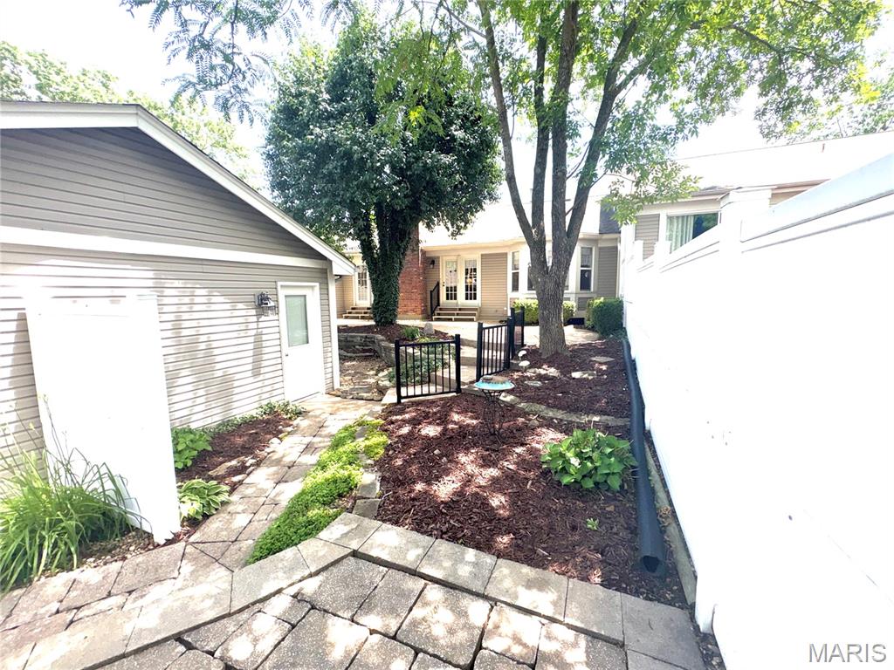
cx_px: 447
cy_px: 335
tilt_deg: -6.0
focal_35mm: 14
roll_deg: +2.0
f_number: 2.2
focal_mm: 2.22
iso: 32
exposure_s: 1/596
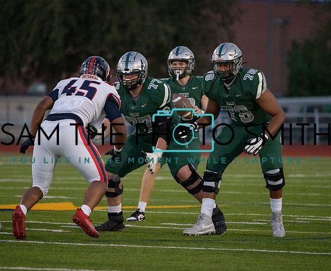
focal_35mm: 471
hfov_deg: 4.1
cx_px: 160
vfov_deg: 3.3
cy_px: 131
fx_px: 4656
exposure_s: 1/1250
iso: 12800
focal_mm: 400
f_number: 5.6
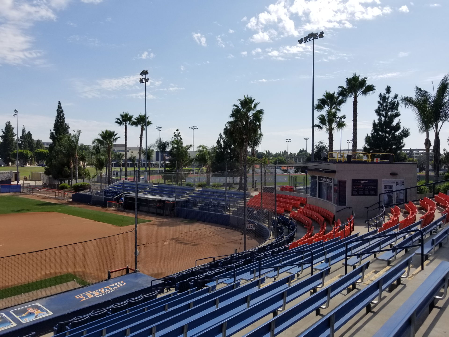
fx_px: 337
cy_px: 168
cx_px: 224
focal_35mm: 26
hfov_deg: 67.3
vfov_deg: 53.1
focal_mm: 4.25
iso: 50
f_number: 1.7
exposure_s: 1/3680
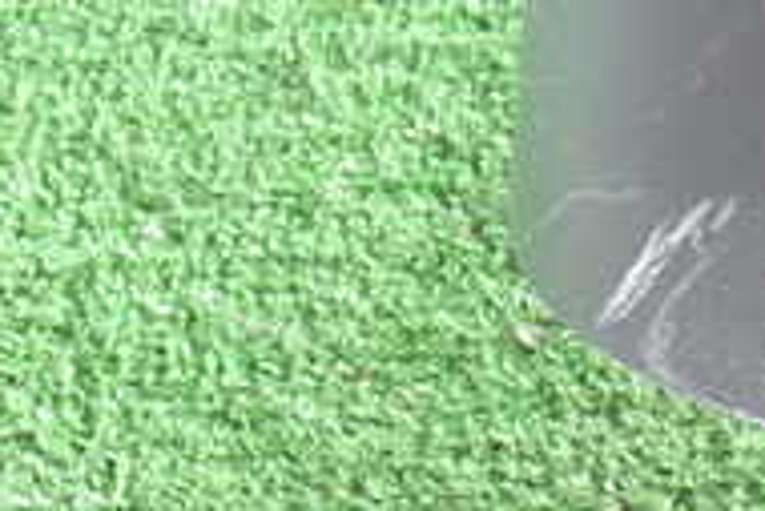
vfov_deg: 11.3
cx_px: 1067
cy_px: -157
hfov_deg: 16.2
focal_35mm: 118
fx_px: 2509
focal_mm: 6.37
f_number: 2.5
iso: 200
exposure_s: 1/60
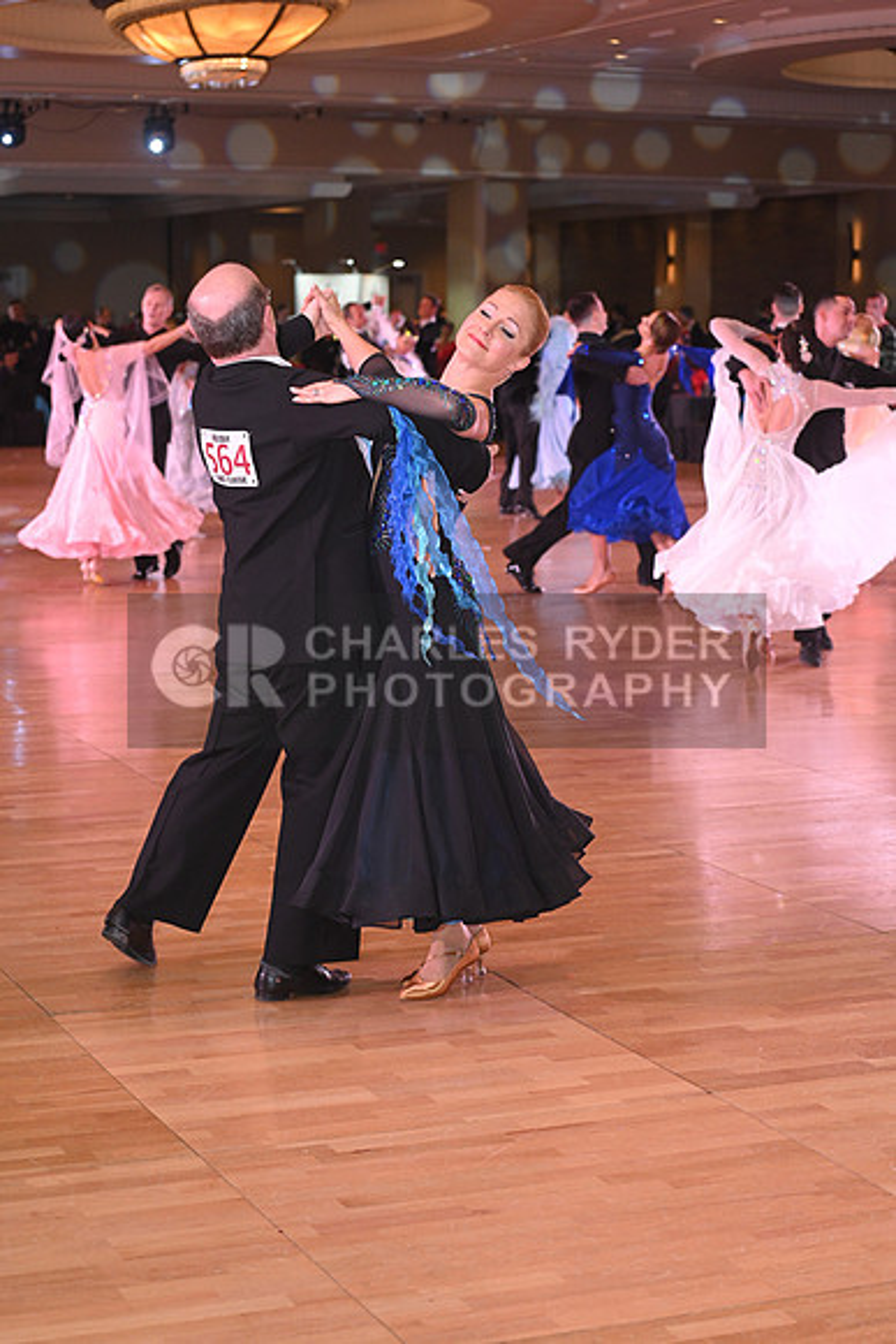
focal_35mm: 70
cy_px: 672
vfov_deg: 28.8
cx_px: 448
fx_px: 2612
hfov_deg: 19.5
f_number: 4.5
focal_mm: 70
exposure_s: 1/200
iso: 2000
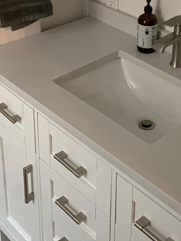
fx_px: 425
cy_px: -3
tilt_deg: -20.5
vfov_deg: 29.5
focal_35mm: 61
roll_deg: -2.4
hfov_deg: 23.4
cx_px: 159
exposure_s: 1/40
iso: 400
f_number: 1.8
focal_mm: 4.25
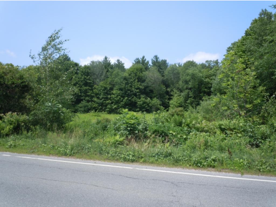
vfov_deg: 49.8
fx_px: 223
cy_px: 104
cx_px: 138
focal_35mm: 28
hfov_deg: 63.4
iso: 100
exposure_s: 1/640
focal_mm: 5
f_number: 3.7
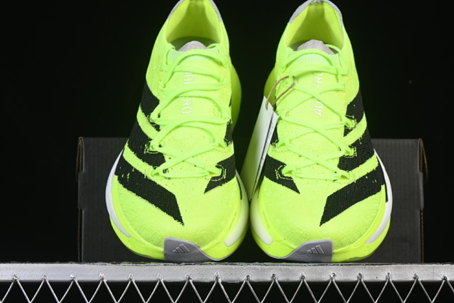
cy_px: 157
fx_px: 1072
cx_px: 251
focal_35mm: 85
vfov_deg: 16.1
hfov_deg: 23.9
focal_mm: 50
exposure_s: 1/80
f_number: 8
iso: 160
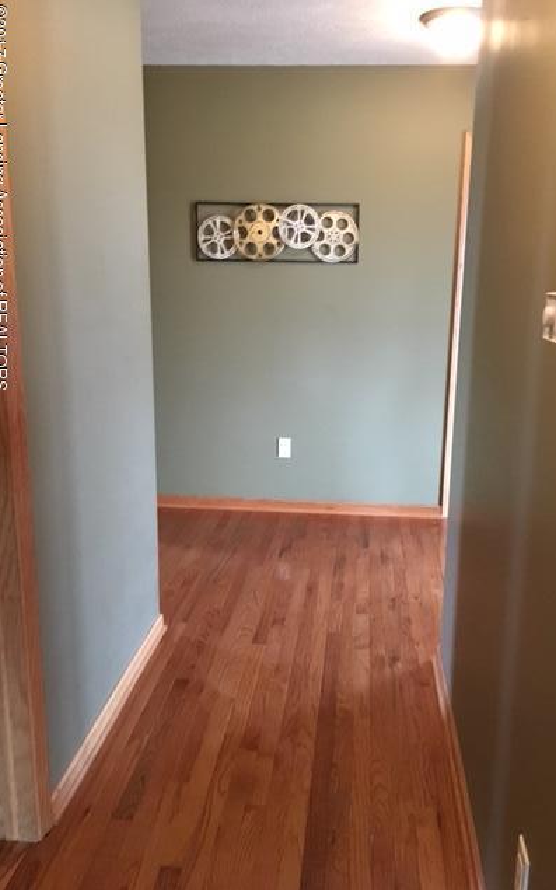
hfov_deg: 40.6
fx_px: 751
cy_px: 446
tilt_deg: -11.8
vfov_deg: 61.2
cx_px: 308
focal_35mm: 31
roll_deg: +1.0
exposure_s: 1/15
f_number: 2.2
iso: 250
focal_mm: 4.15
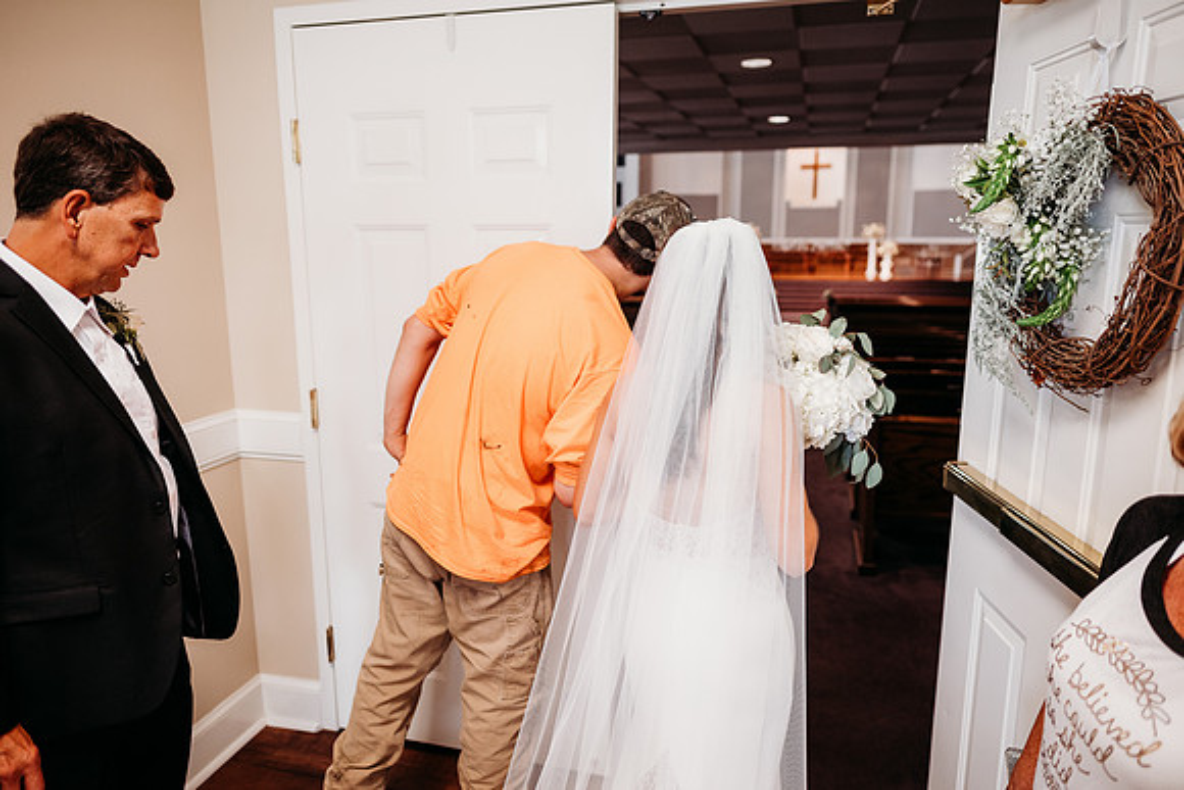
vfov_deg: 53.2
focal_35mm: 24
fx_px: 789
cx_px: 592
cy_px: 395
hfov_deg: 73.7
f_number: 2.5
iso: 640
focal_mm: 24
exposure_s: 1/160
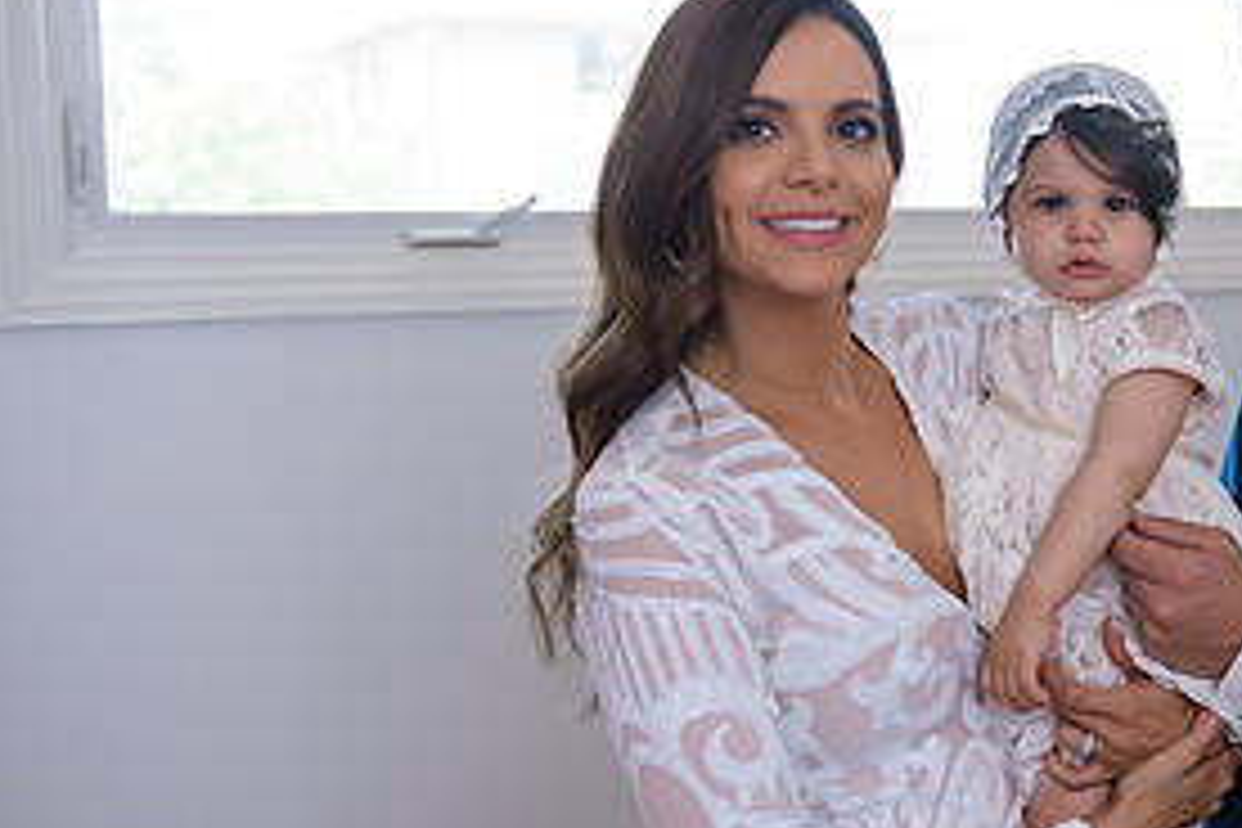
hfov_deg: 31.7
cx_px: 1048
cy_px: 412
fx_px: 2104
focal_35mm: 61
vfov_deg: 22.3
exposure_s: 1/200
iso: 800
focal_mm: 29
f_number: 3.2
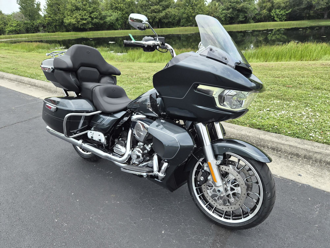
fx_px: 219
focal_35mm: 23
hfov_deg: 73.9
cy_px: 124
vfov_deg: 58.9
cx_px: 165
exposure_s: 1/2024
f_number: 1.8
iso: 80
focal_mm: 5.4
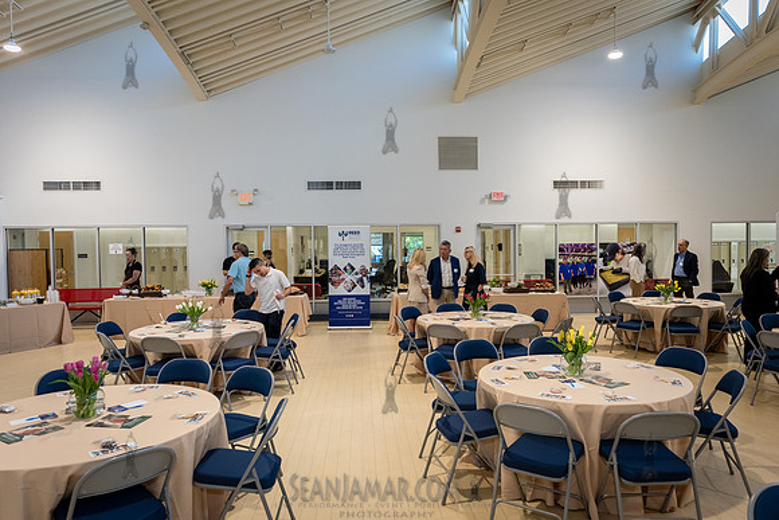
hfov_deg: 70.8
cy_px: 260
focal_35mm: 25
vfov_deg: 50.7
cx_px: 402
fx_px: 548
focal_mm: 24
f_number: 4.5
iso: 2500
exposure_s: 1/250
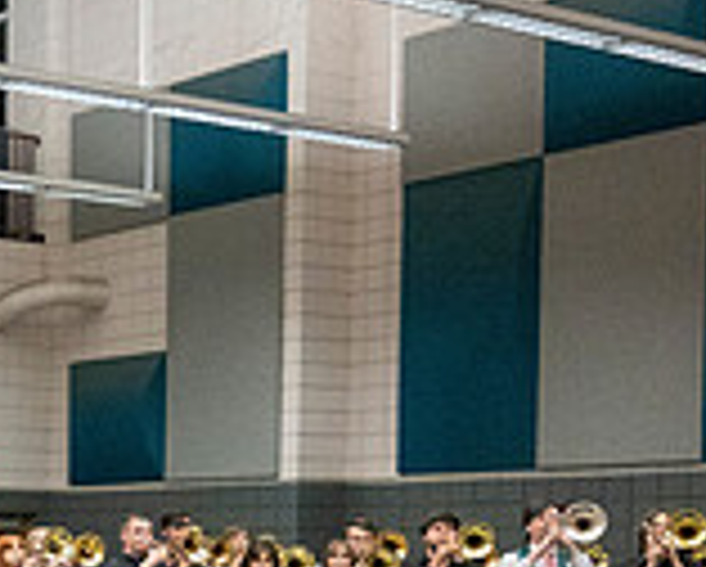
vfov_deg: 17.9
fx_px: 1736
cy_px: 623
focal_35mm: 83
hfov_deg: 18.5
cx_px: -522
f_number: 4
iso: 10000
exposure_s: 1/500
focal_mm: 24
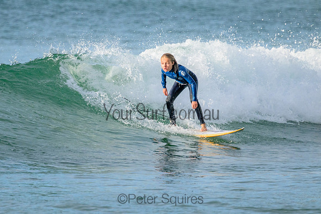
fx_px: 8064
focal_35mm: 904
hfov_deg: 2.3
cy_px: 93
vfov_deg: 1.5
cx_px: 140
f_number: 11
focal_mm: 800
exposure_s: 1/1250
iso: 3200
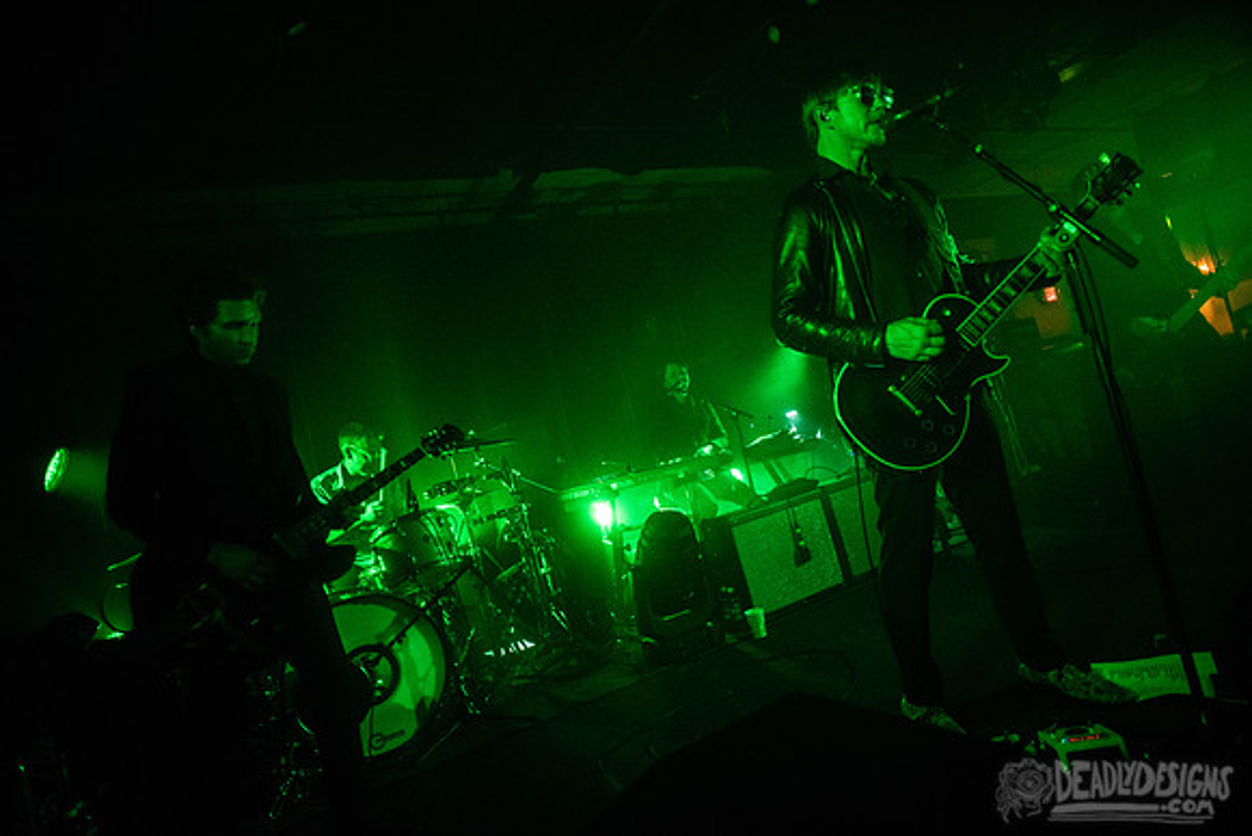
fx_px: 696
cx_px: 626
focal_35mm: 20
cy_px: 418
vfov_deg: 62.0
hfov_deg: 84.0
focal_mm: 20
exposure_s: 1/80
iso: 3200
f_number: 3.2
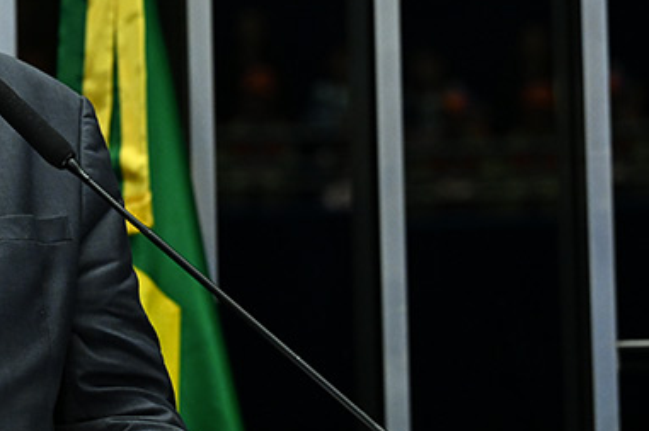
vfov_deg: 6.5
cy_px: 164
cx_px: -46
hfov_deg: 9.6
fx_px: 3817
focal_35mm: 212
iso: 3200
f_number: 4
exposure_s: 1/160
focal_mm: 94
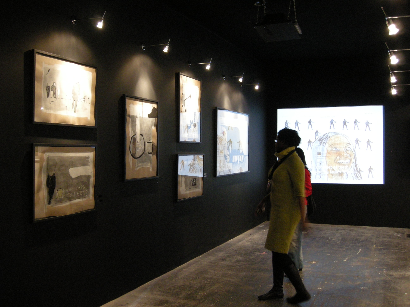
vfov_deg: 40.7
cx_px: 205
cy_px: 154
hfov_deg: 52.6
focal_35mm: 35
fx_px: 415
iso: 400
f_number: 2.7
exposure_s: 1/15.5
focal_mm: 7.5
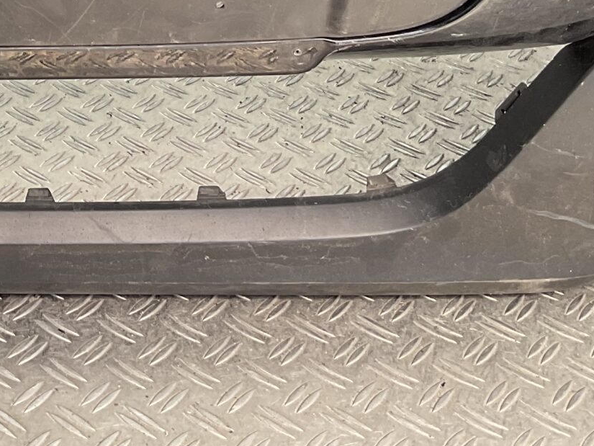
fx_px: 1545
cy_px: -175
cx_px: -82
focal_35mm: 90
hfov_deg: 20.6
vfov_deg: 15.4
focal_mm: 3
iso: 25
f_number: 1.8
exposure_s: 1/100
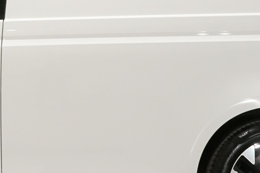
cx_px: 25
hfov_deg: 15.9
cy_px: 28
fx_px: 917
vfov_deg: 10.8
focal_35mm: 127
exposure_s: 1/50
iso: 6400
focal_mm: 38
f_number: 14
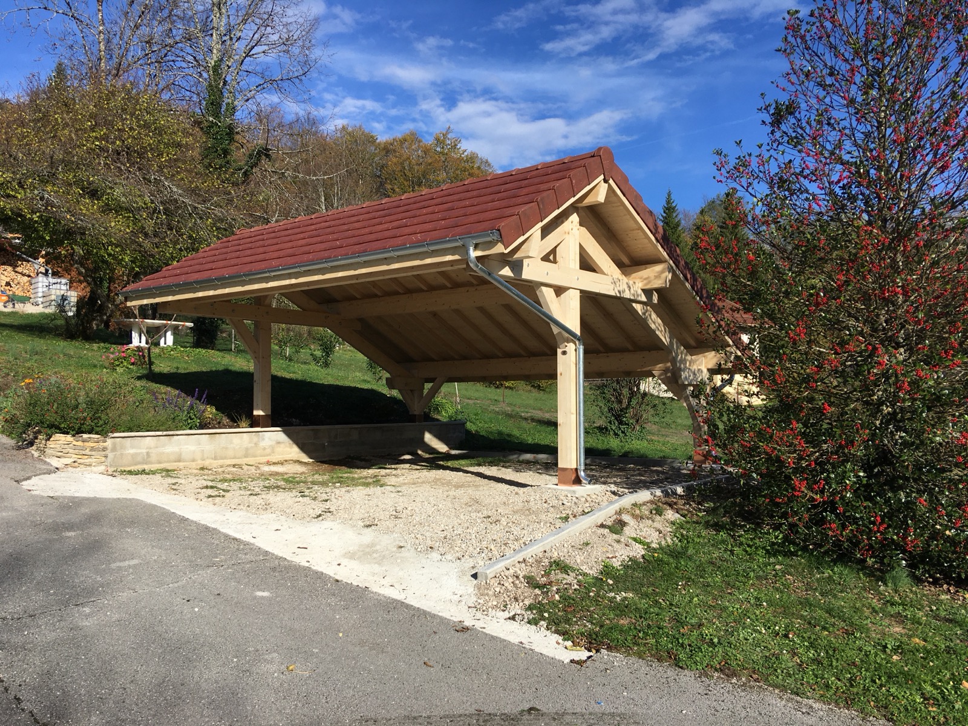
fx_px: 811
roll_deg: +0.3
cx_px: 484
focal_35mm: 29
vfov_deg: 48.2
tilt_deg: +1.8
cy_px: 363
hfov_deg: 61.7
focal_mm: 4.15
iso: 25
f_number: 2.2
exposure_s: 1/1672
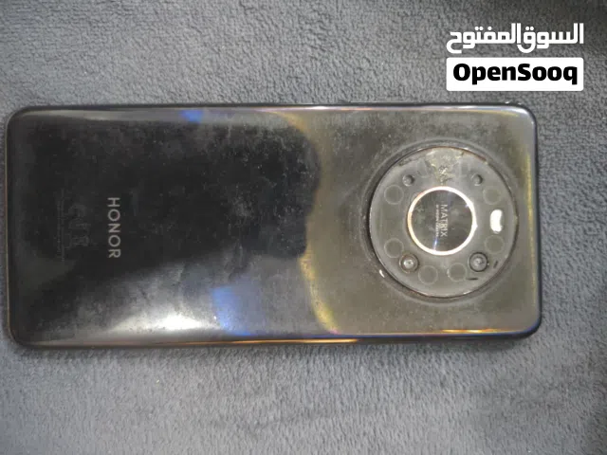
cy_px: 228
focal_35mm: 26
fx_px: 456
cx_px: 304
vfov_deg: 53.1
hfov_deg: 67.3
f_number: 1.5
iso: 3200
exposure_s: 1/25
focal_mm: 4.94
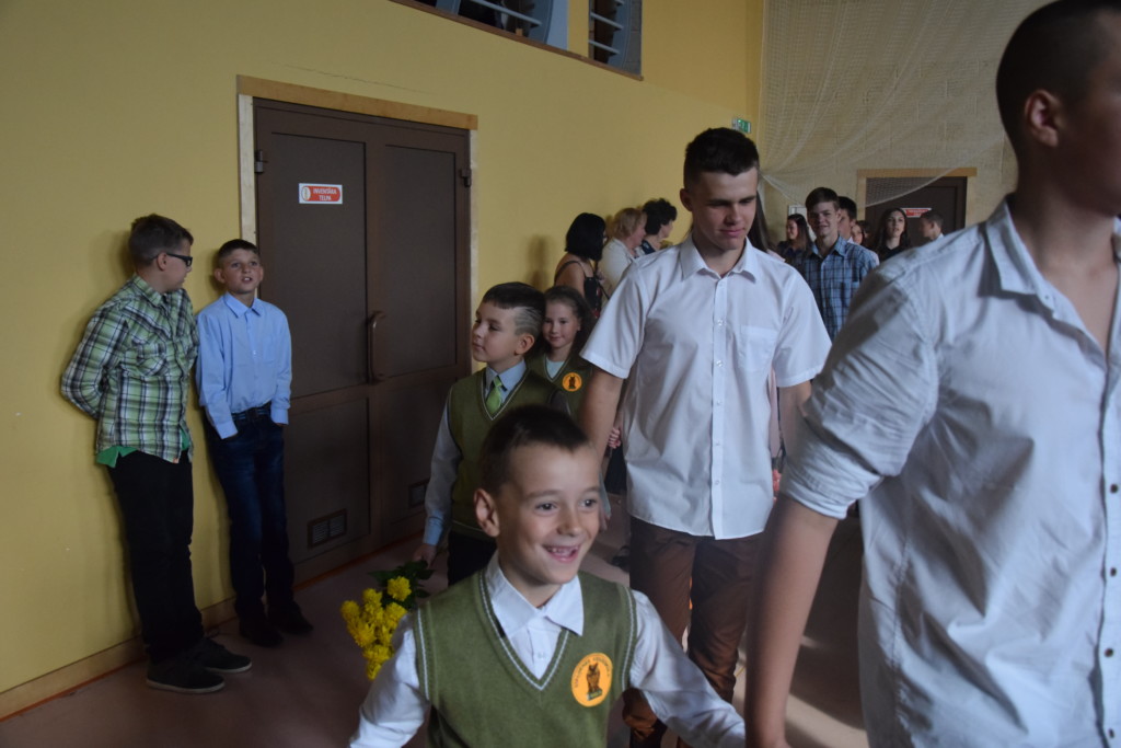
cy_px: 374
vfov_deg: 36.9
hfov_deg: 53.1
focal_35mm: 36
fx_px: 1121
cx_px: 560
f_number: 3.8
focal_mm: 24
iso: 2800
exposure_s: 1/500
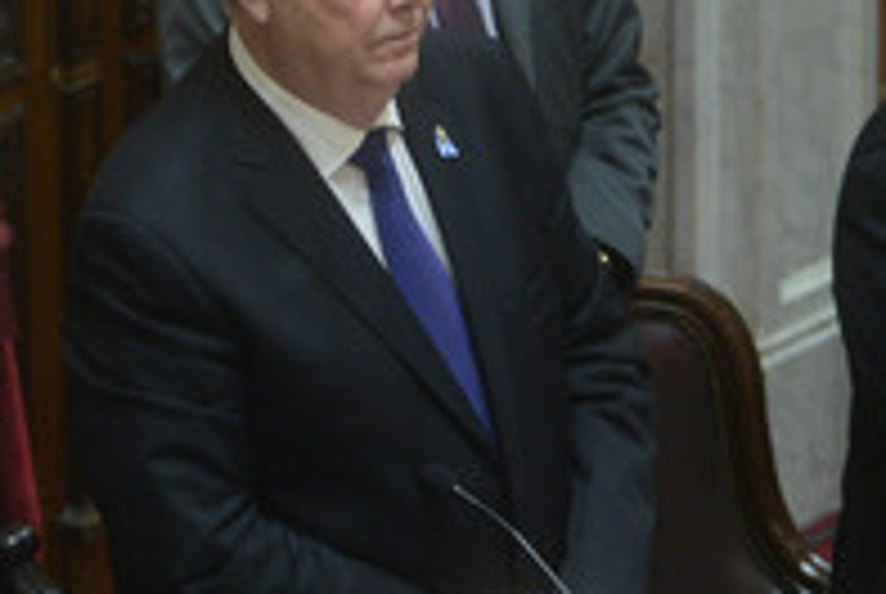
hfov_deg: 4.5
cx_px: -409
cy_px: 677
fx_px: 11264
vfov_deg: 3.0
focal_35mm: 457
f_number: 5
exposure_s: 1/100
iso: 2500
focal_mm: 125
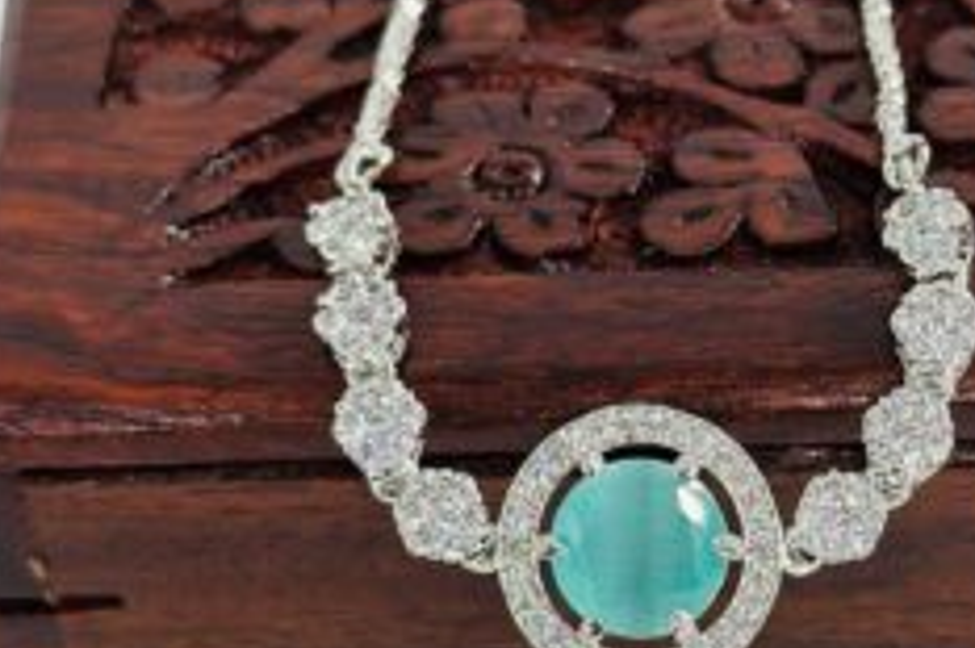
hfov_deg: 17.0
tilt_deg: -38.9
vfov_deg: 11.4
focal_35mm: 120
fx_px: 3248
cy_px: 176
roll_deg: -1.0
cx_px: 711
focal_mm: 6.86
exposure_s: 1/962
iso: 80
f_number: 1.78
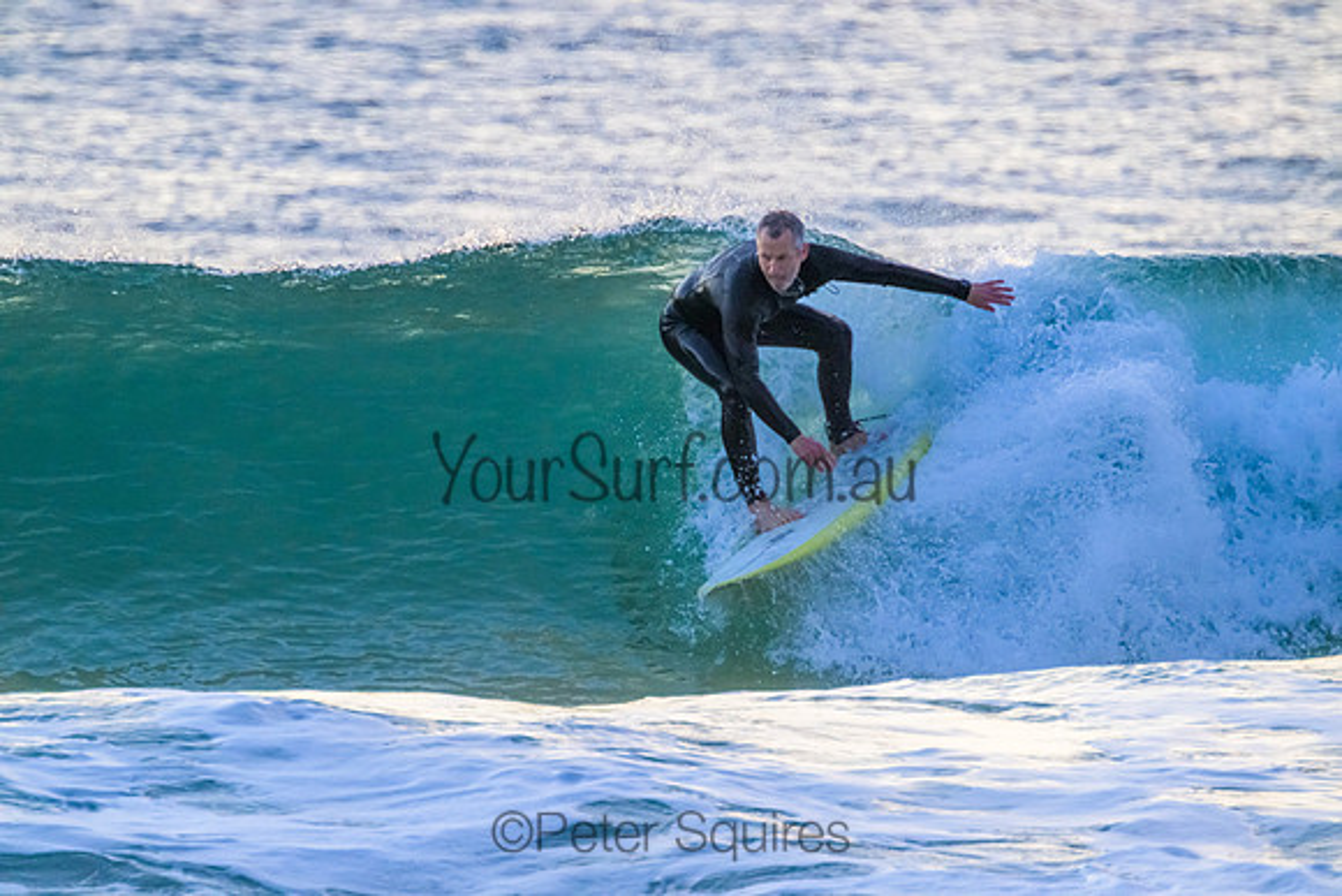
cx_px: 671
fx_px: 29828
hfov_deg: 2.6
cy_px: 448
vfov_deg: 1.7
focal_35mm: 800
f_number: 11
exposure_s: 1/1250
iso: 4500
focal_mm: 800
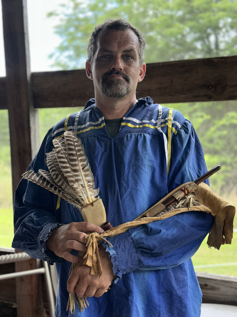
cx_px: 118
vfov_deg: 39.7
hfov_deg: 30.3
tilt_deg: -0.8
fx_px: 438
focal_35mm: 48
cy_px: 158
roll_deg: +0.4
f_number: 1.78
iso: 40
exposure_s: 1/421
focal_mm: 6.86
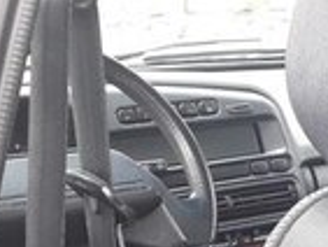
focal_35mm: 126
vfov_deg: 11.5
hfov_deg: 14.0
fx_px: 1195
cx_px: 584
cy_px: 309
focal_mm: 3.6
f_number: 1.9
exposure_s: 1/50
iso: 64
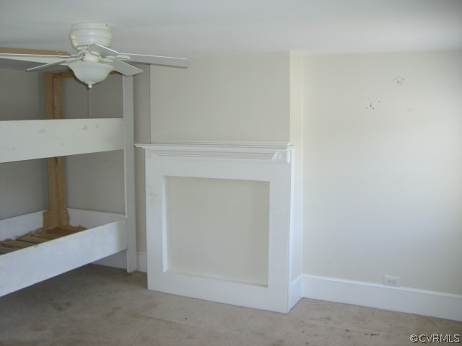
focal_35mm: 38
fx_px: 507
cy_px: 173
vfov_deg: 37.7
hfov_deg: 49.0
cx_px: 231
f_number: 2.7
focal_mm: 6.2
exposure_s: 1/60
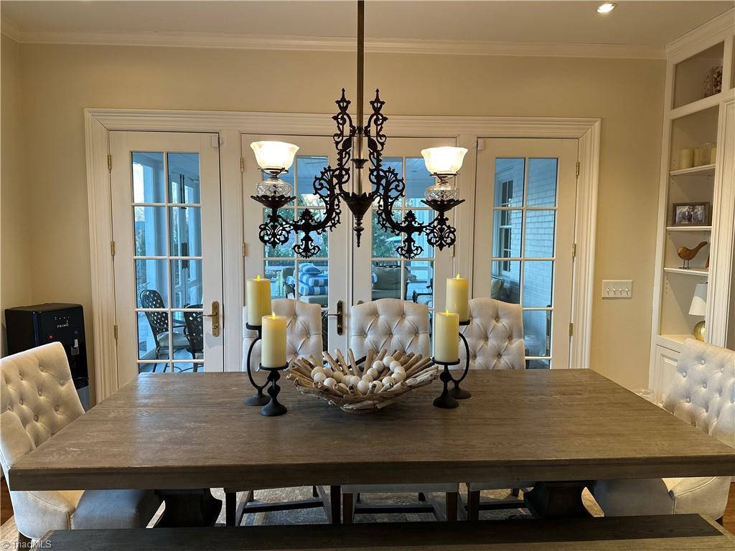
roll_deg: -0.7
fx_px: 510
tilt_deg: -5.1
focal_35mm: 24
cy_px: 276
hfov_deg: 71.6
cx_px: 368
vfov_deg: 56.8
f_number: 1.78
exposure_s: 1/60
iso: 160
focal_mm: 6.86
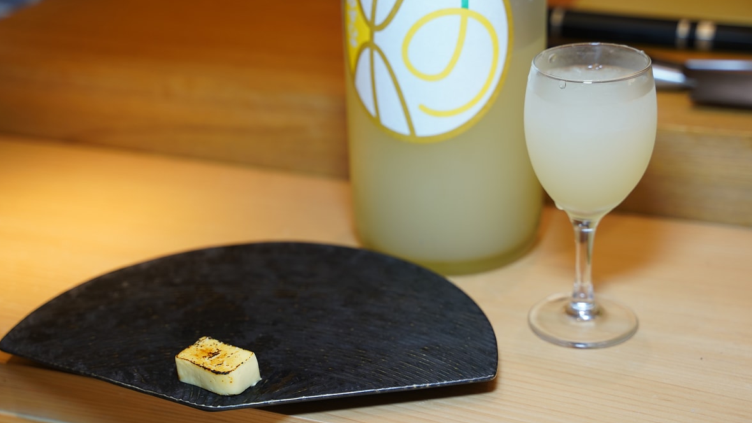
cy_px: 199
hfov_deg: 32.4
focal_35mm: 65
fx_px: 1296
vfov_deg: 18.5
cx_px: 373
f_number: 4
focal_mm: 61
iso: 640
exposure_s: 1/160
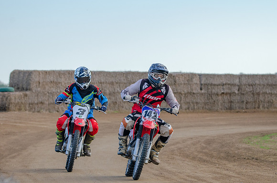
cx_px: 135
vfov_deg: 5.3
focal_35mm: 256
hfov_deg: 8.0
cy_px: 89
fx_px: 1969
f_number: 5
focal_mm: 155
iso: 450
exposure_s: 1/1000
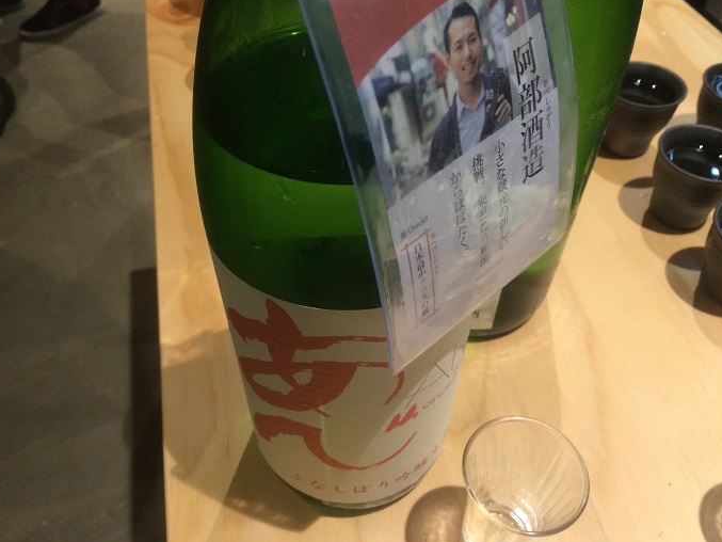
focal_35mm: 30
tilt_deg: -49.1
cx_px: 356
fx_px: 626
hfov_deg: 60.0
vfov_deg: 46.8
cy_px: 274
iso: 64
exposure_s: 1/30
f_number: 2.2
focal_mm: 4.15
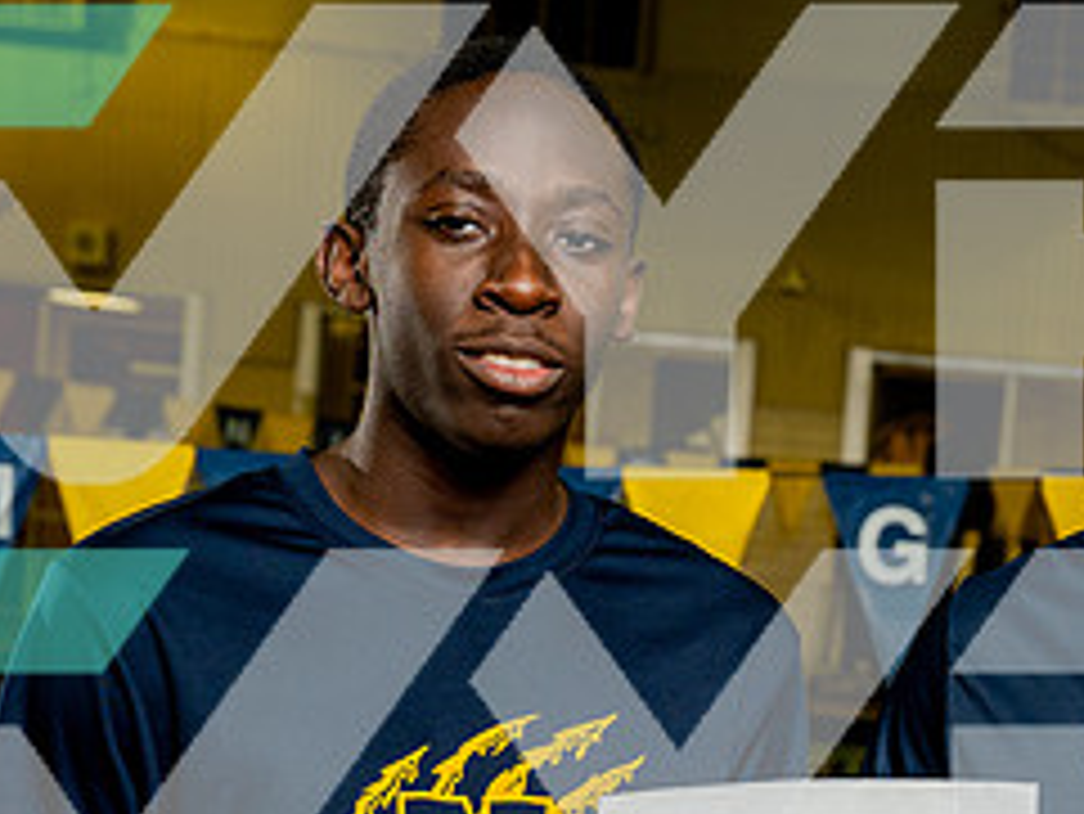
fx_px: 3697
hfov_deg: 16.6
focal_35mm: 118
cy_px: 789
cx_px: 864
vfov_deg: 12.4
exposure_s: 1/250
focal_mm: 49
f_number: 5.6
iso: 500
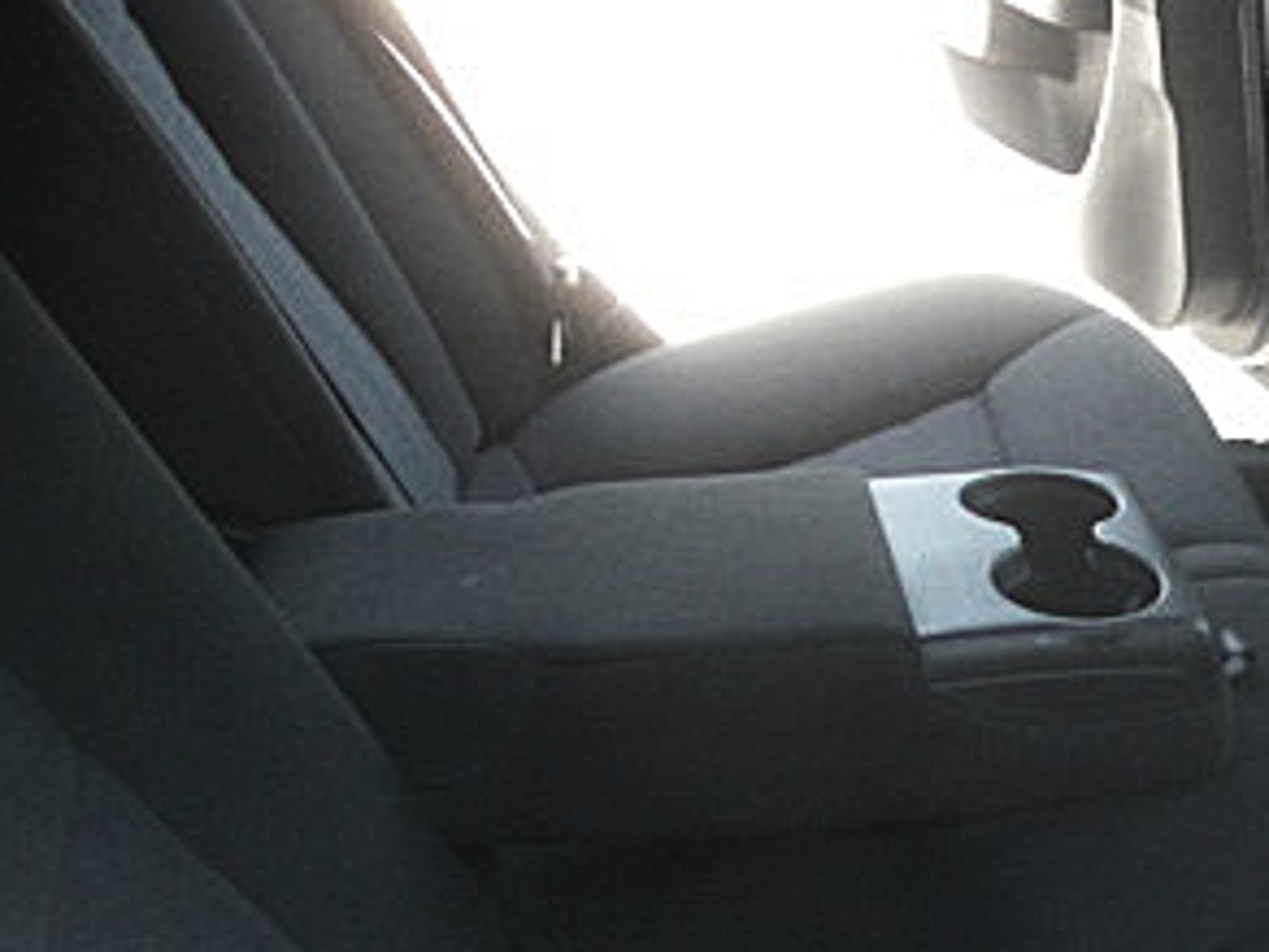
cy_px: 761
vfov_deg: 18.5
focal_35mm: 79
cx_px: 1312
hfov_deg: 23.5
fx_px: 2896
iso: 200
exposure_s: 1/100
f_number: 2.8
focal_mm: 6.3
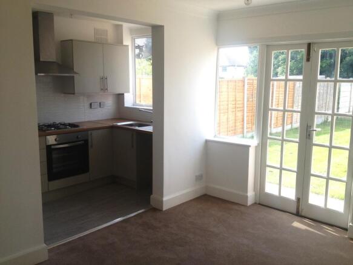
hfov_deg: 52.6
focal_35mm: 35
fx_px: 357
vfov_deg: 40.7
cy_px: 132
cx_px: 176
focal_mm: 4.28
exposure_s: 1/424
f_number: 2.4
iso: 64
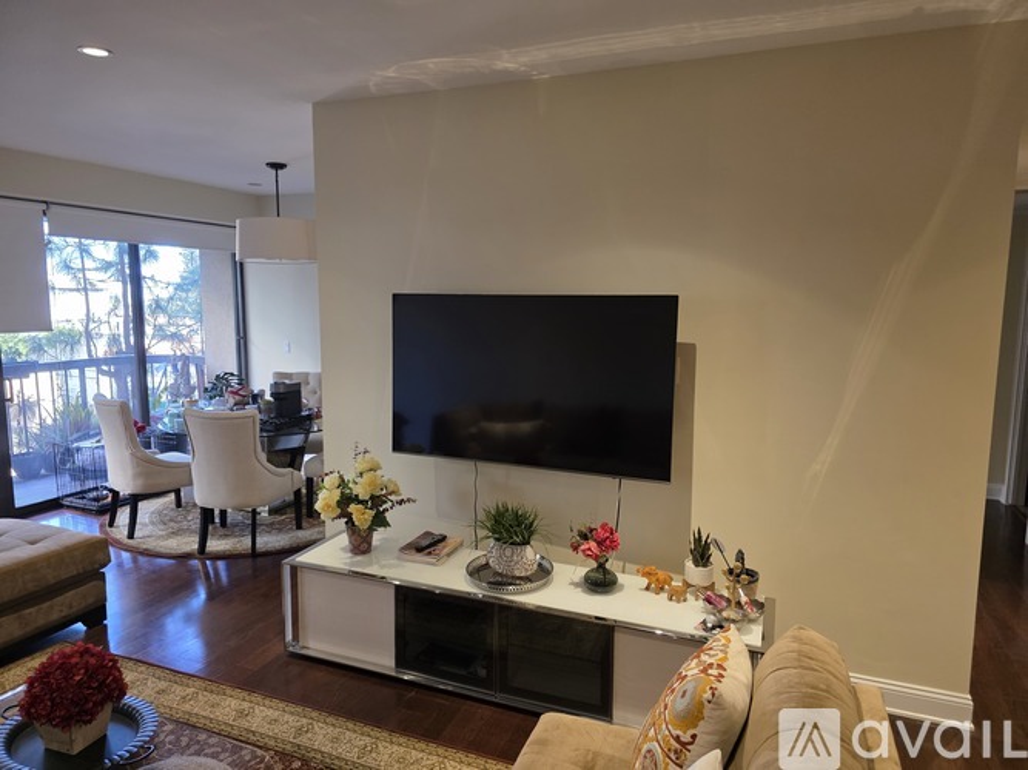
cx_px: 514
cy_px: 385
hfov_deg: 73.9
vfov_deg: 58.9
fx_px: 683
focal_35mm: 23
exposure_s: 1/120
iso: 400
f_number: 1.7
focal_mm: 6.3
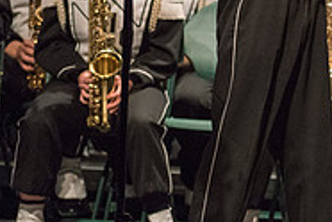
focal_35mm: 934
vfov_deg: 1.5
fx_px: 8613
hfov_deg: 2.2
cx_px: 494
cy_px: -17
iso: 4000
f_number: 2.8
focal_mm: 300
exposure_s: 1/500
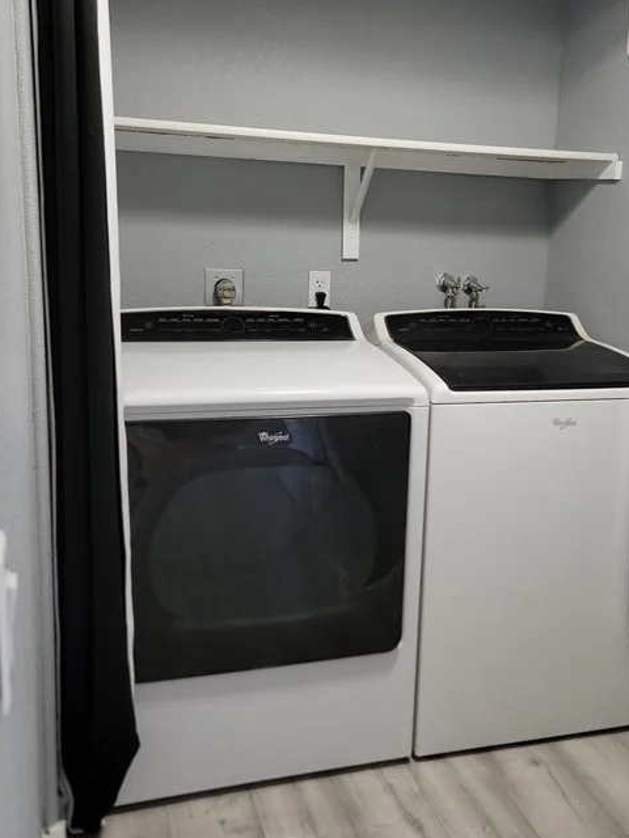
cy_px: 397
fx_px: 969
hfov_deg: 35.4
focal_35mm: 40
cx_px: 444
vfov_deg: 46.8
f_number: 1.8
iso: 160
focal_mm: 7
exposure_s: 1/40
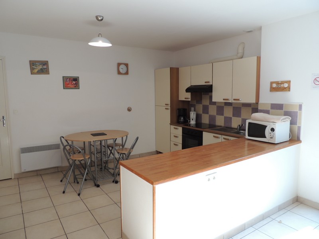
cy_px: 120
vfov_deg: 56.8
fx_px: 221
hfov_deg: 71.6
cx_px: 160
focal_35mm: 24
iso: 100
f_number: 3
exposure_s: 1/40
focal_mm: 4.3
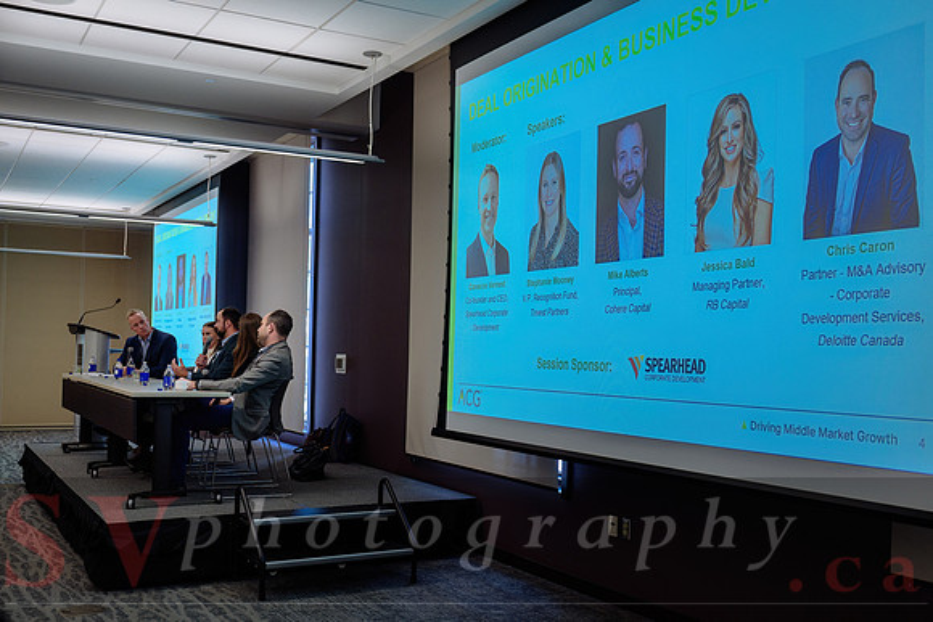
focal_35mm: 37
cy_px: 331
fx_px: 966
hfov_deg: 51.5
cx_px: 497
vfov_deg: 35.7
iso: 500
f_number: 3.2
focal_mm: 35
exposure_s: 1/160
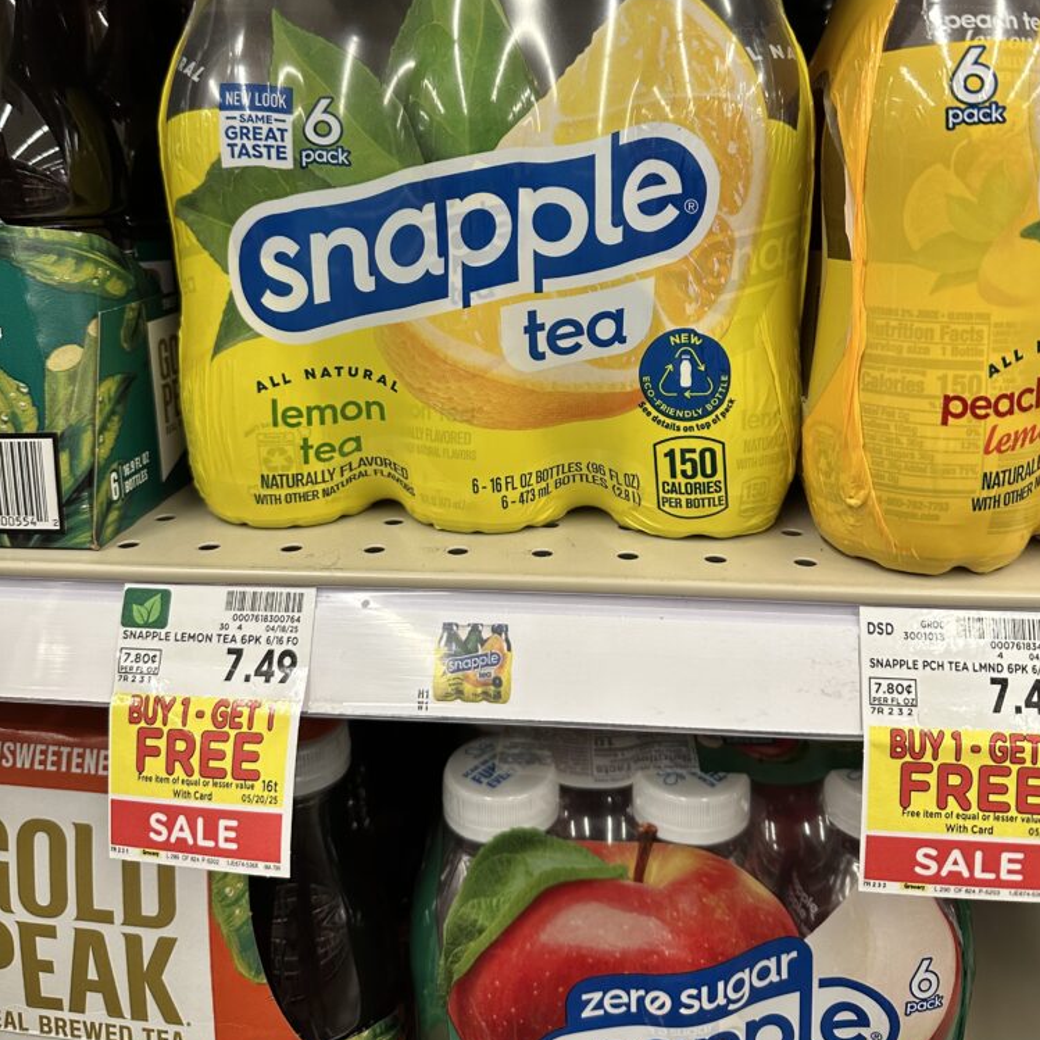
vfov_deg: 55.0
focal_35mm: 29
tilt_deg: -16.1
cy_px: 393
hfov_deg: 55.6
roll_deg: +0.4
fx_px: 986
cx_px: 532
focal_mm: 6.86
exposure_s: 1/83
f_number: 1.78
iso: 250
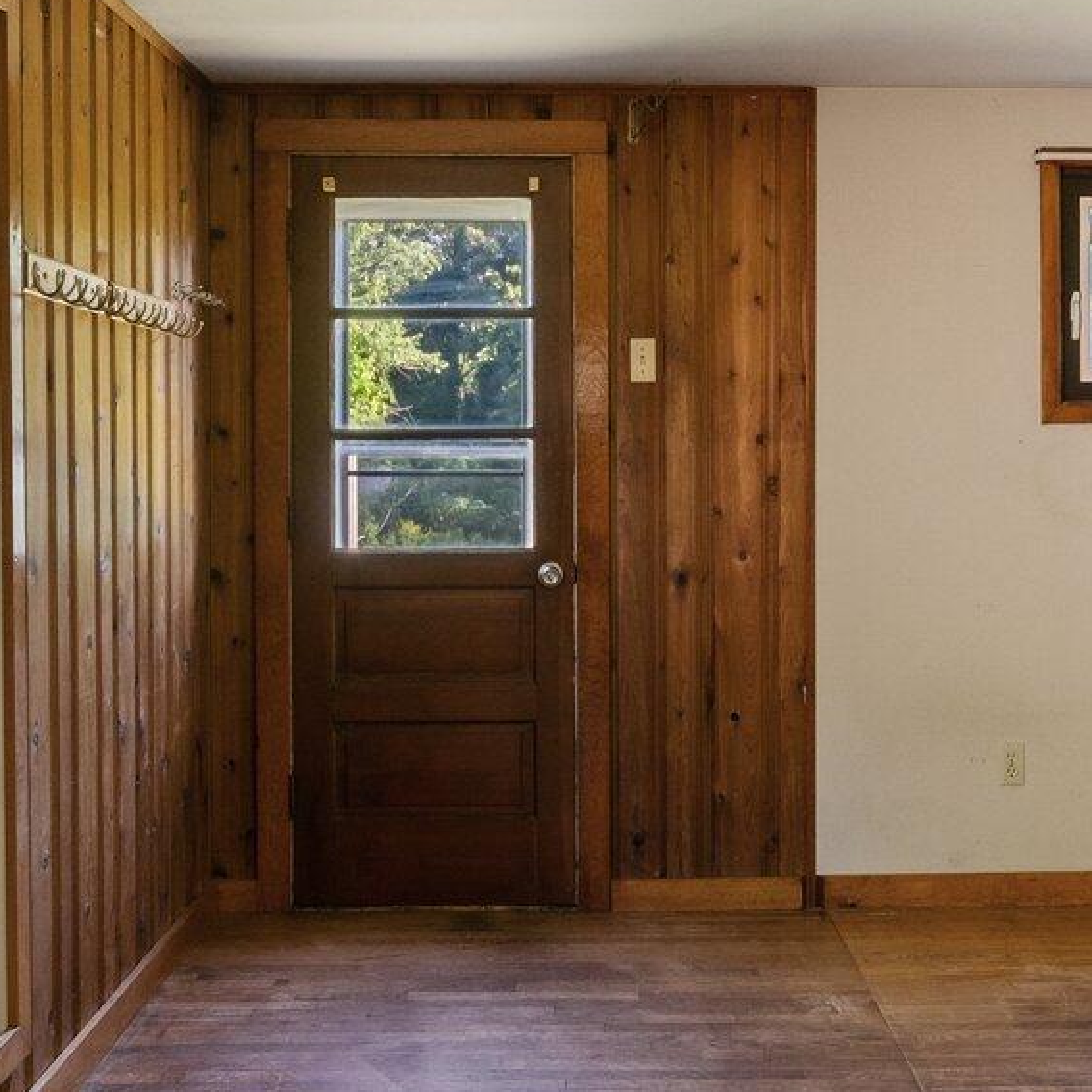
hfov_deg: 34.6
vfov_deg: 34.6
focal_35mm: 49
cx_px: 634
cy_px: 453
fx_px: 1749
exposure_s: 1/1.67
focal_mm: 16
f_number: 8
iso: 400
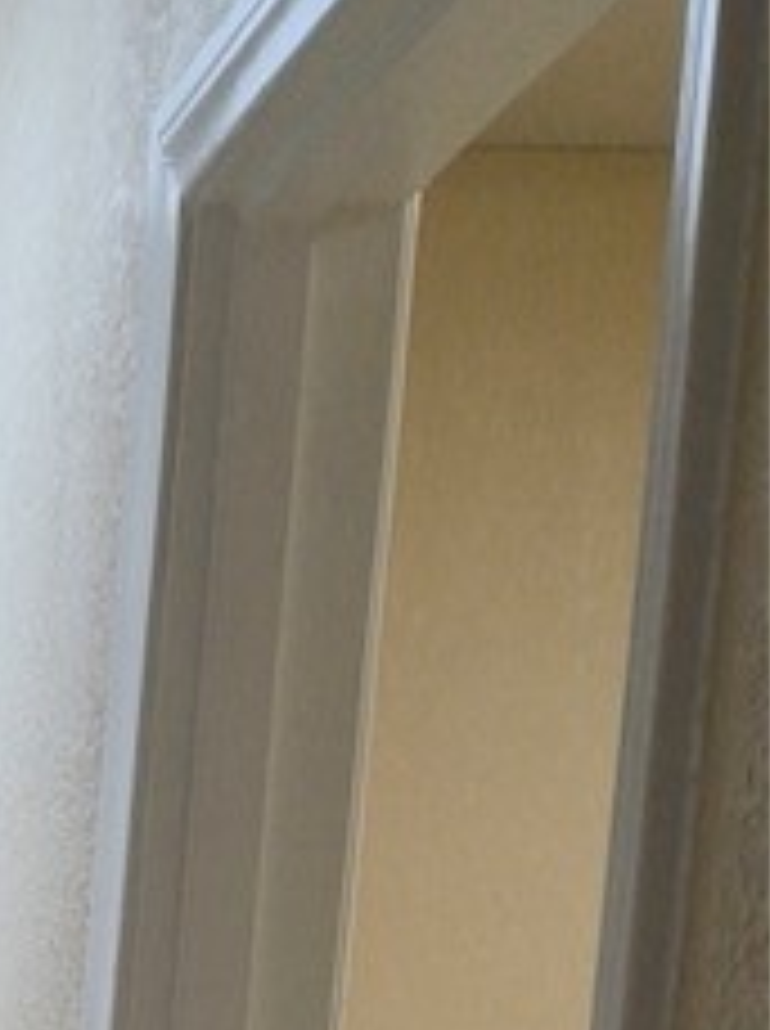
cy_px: 1934
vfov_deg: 15.0
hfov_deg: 11.4
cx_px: -955
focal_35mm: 112
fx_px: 3331
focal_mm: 3.08
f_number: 2
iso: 40
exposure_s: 1/120
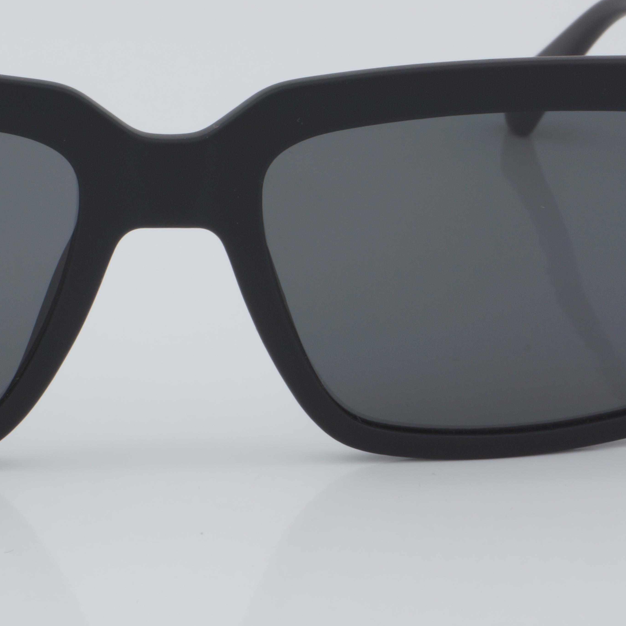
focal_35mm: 154
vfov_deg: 11.3
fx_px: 3149
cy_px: 224
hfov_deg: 11.3
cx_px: 165
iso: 100
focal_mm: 55
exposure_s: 1/4
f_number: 32
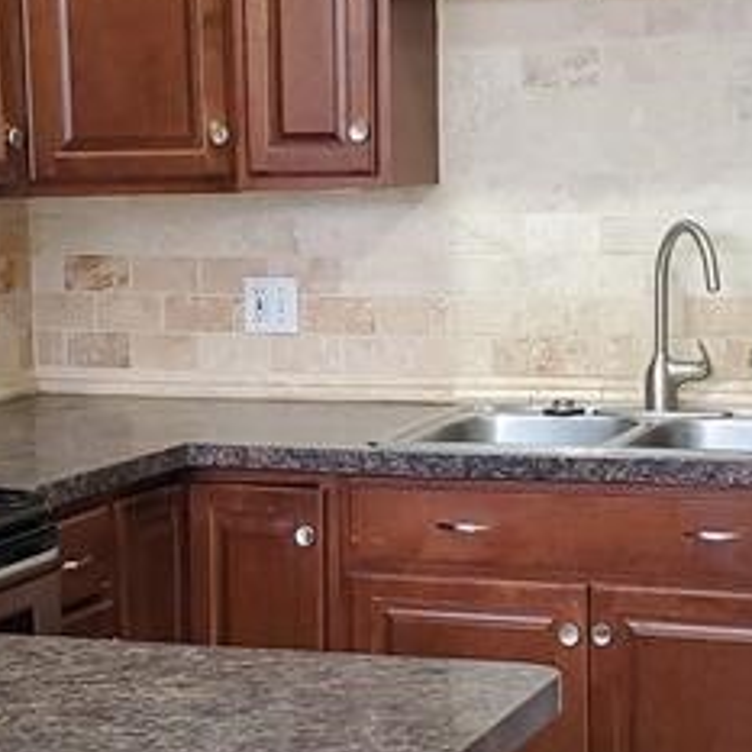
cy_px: 442
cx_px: 268
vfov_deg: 17.2
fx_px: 2482
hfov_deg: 17.2
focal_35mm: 101
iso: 125
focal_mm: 4.3
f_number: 2.4
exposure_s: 1/20
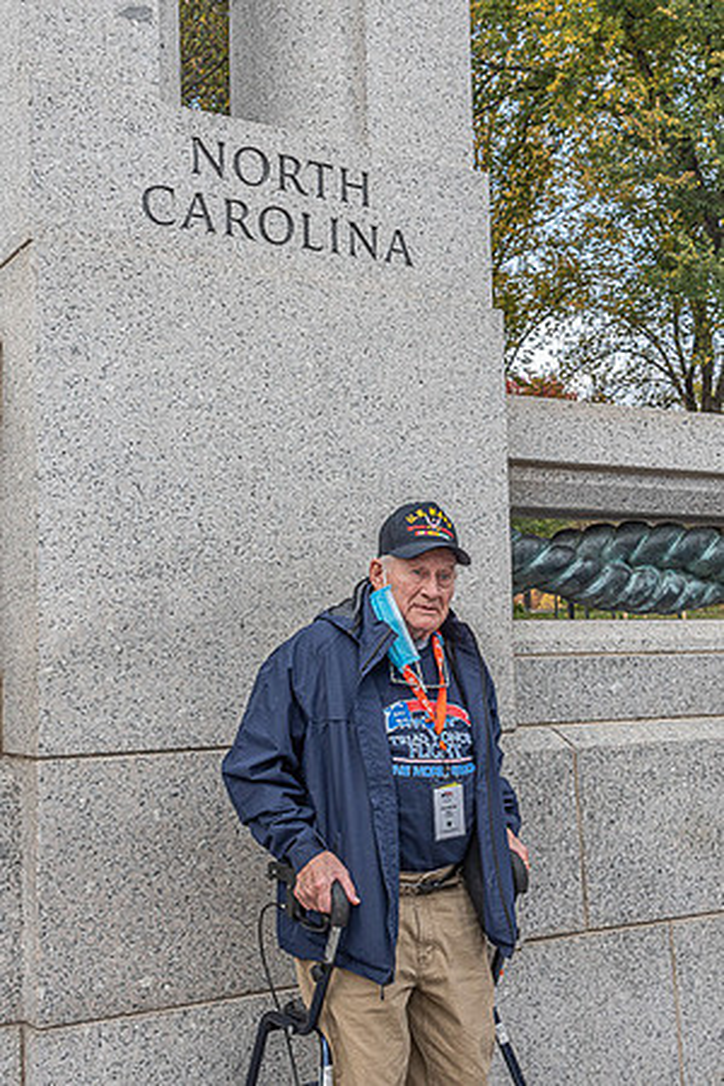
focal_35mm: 45
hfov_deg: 29.9
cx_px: 408
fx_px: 1356
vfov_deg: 43.6
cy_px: 543
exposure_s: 1/320
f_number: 9
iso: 500
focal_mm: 30
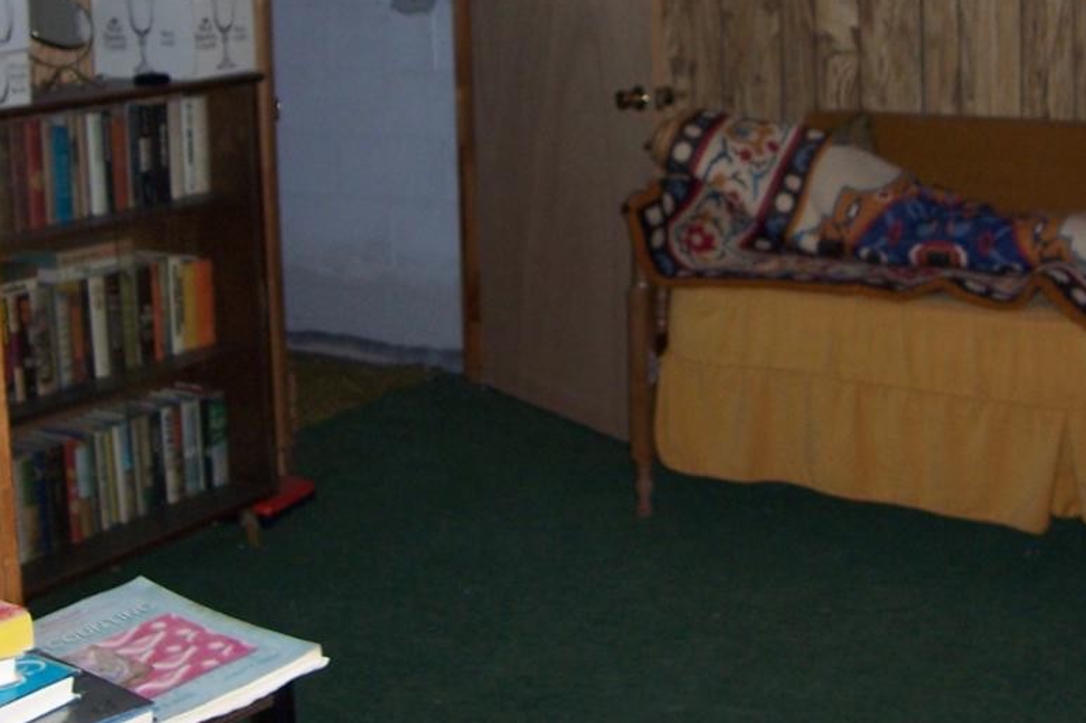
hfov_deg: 32.3
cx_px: 629
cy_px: 60
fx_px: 1870
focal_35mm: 62
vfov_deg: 21.4
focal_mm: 6
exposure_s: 1/60
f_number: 3
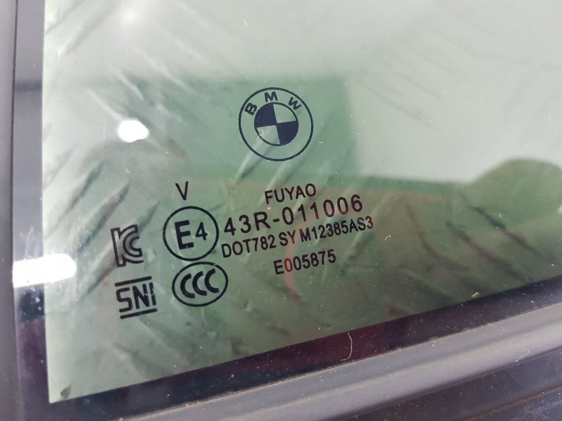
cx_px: 281
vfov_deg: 53.1
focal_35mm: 26
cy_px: 210
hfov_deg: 67.3
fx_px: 422
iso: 250
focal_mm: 4.2
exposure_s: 1/33
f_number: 1.7
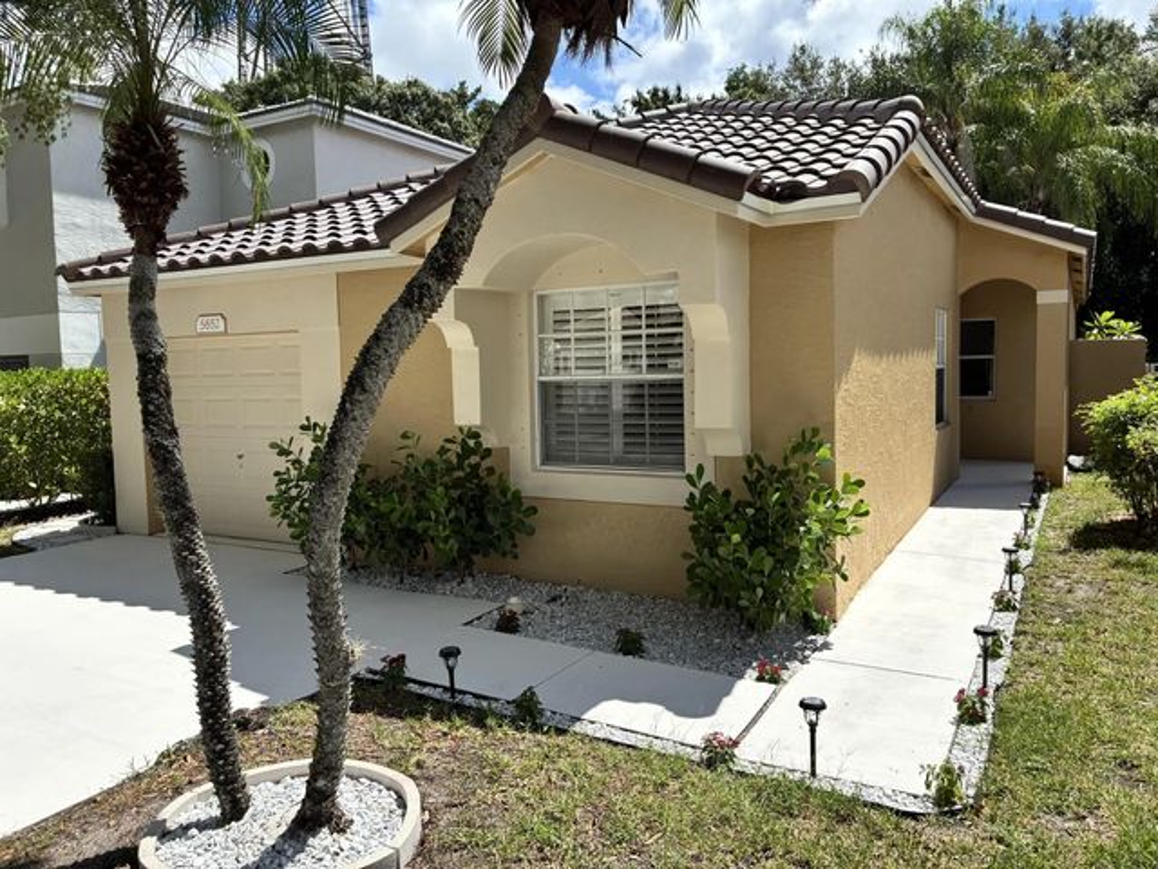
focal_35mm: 26
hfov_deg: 67.3
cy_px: 434
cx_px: 579
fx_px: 870
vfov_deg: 53.1
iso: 32
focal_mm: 4.2
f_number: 1.64
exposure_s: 1/1534
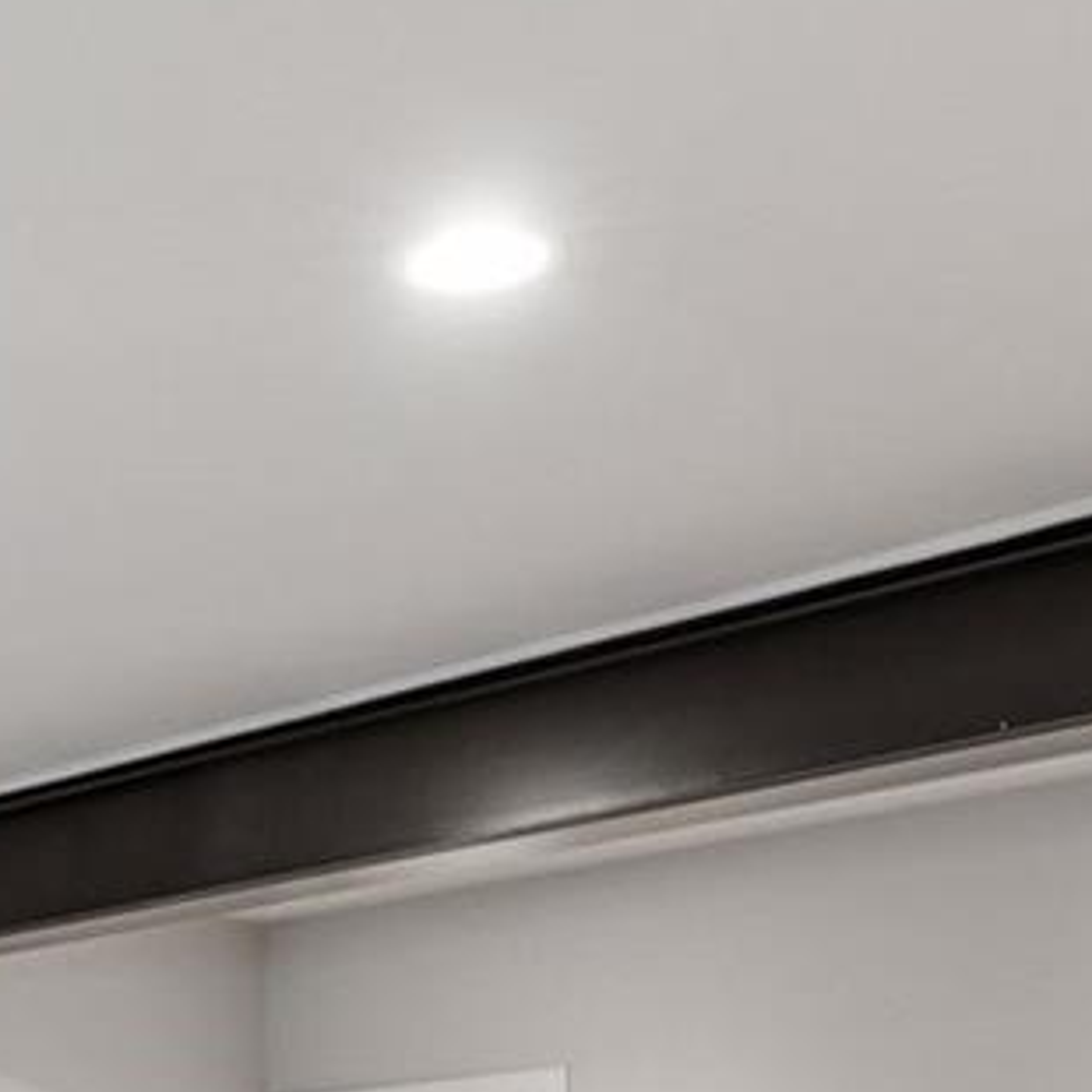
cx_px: -159
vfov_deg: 19.8
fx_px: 2820
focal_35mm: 79
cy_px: 1490
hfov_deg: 20.7
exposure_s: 1/2.5
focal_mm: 18
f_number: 8
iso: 400
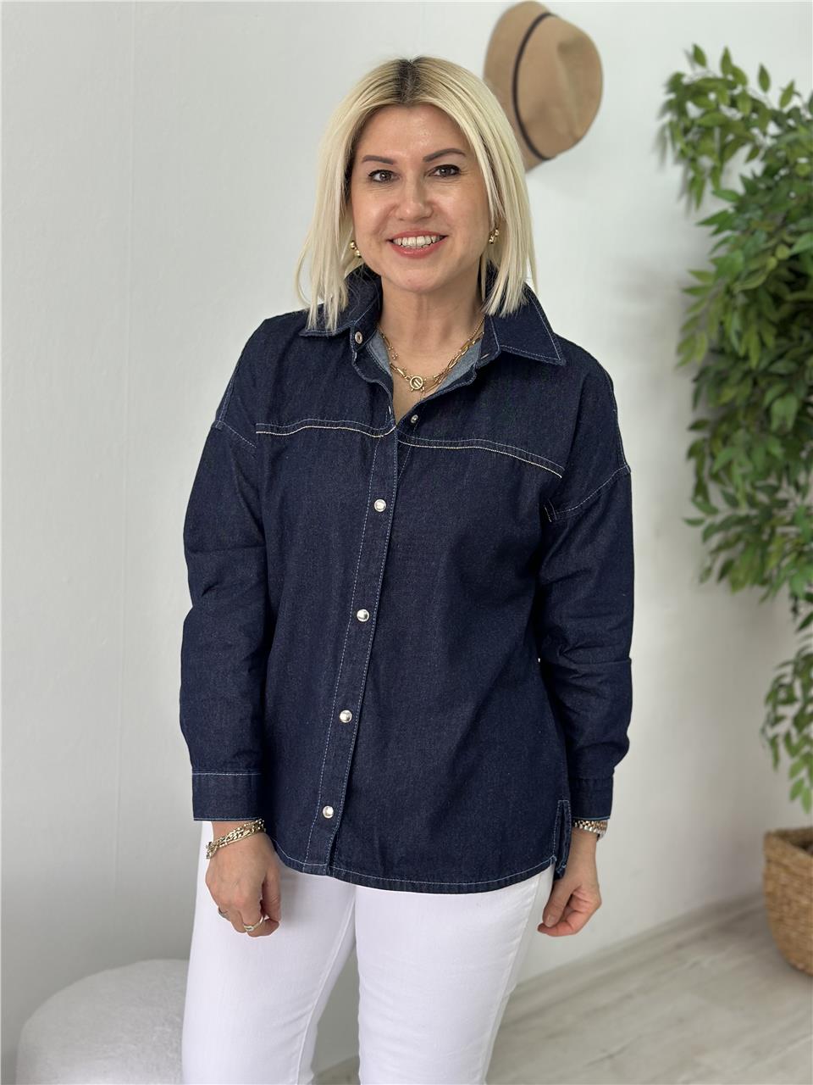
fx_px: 1503
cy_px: 542
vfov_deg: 39.7
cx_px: 406
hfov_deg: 30.3
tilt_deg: -9.5
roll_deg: -3.5
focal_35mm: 48
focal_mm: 6.86
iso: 125
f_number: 1.78
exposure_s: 1/100
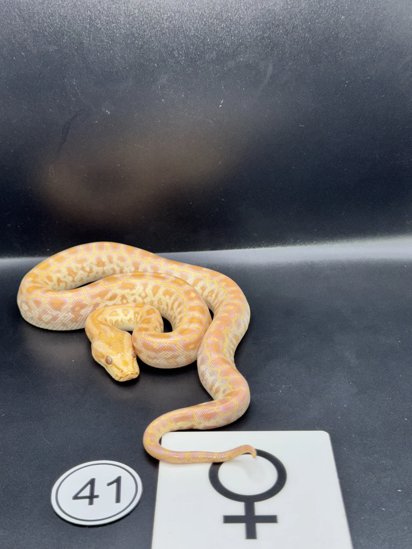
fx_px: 762
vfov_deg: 39.7
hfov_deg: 30.3
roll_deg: +0.8
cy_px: 274
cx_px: 206
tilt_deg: -27.3
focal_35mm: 48
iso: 50
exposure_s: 1/206
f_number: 1.78
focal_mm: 6.76
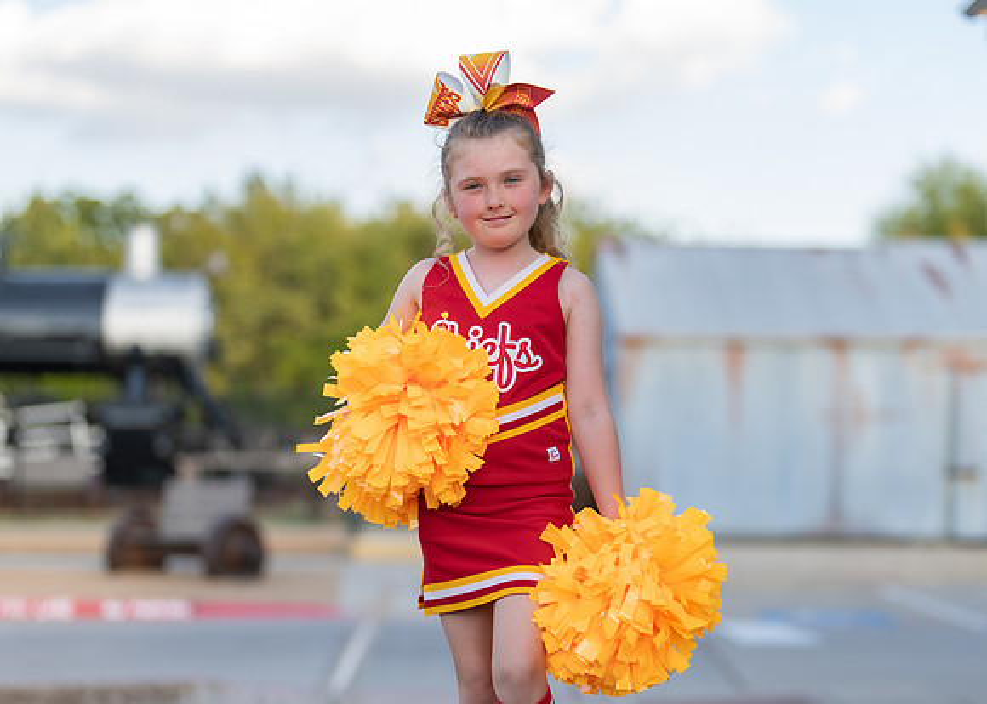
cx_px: 547
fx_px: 2427
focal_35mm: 87
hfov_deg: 23.0
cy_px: 508
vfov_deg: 16.5
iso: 100
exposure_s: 1/1600
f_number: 1.2
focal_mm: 50
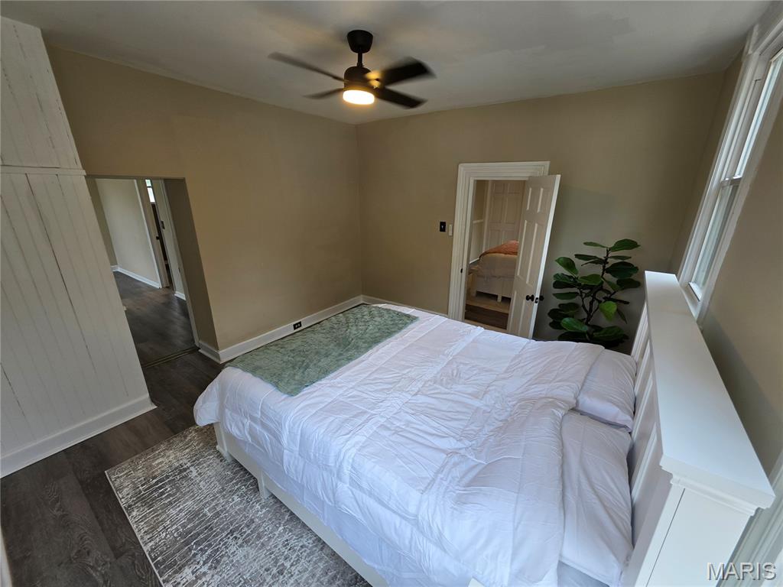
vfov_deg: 89.9
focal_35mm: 13
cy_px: 294
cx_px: 392
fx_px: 294
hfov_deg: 106.2
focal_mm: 2.2
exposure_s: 1/101
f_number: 1.9
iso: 50
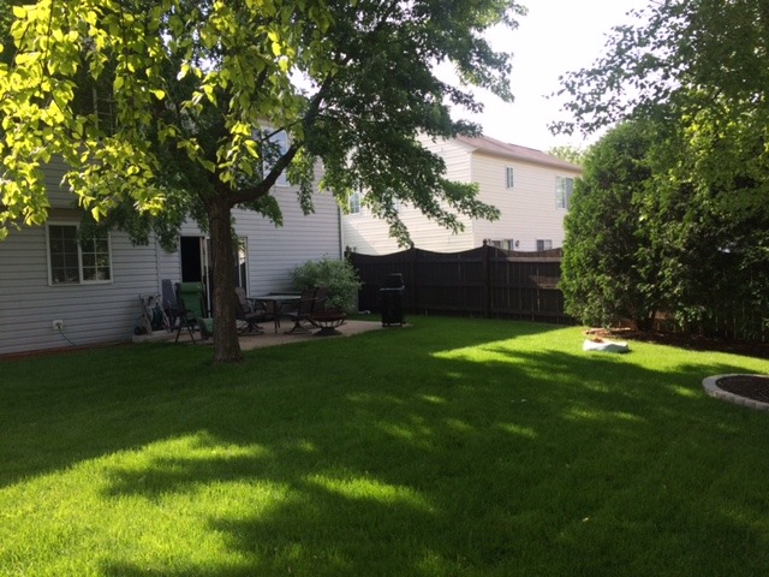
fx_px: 644
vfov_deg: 48.2
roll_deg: +3.7
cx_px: 384
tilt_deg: -2.9
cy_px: 288
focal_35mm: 29
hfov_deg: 61.7
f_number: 2.2
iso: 32
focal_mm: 4.15
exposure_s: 1/586
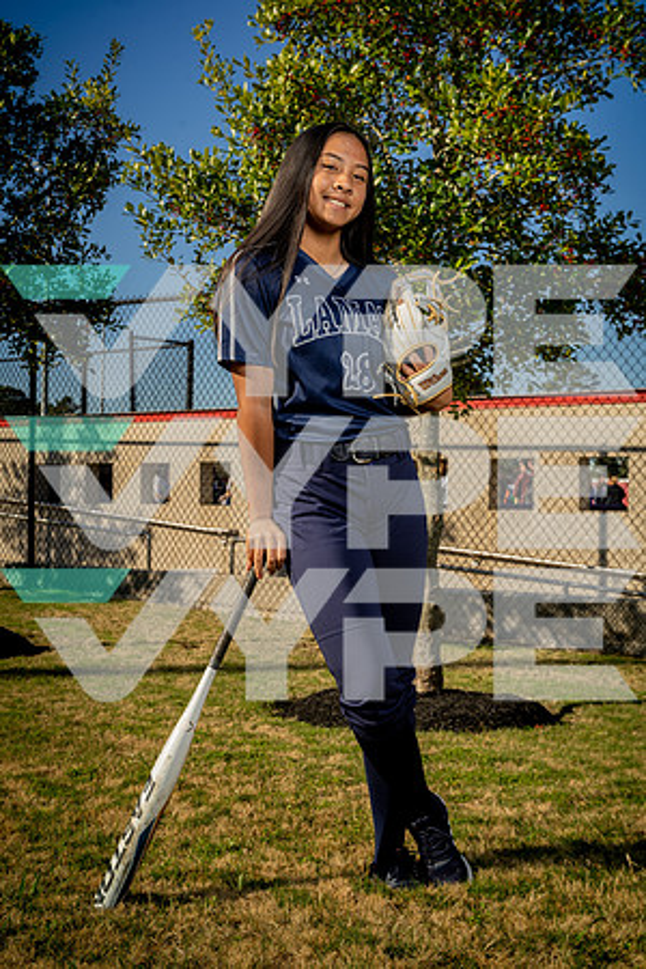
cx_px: 323
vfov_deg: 41.9
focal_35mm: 47
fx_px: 1265
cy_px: 484
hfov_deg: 28.6
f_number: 10
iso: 125
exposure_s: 1/250
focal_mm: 47
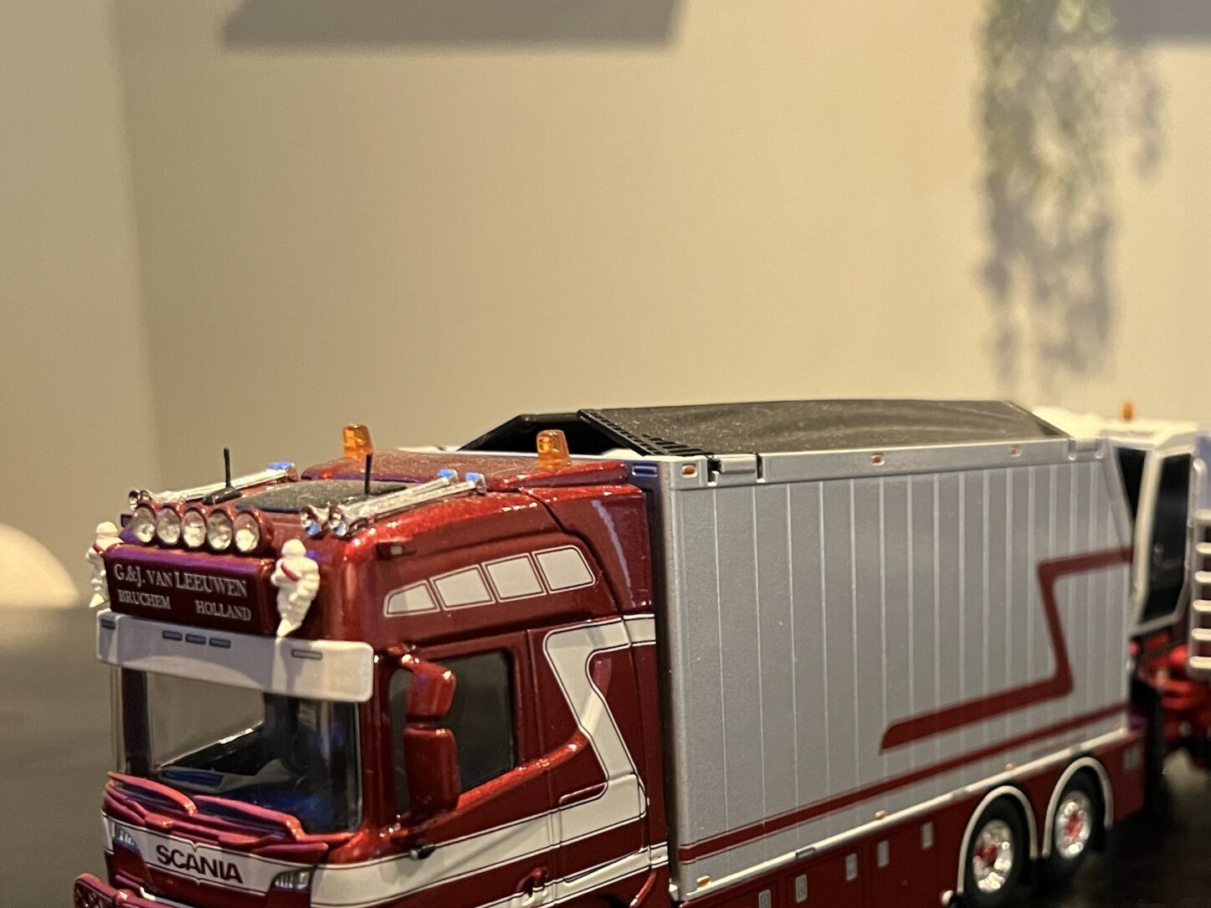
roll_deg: +0.2
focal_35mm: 46
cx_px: 978
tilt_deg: -12.8
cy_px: 746
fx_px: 1609
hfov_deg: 39.5
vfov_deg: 30.6
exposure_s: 1/39
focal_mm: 5.7
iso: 640
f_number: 1.5
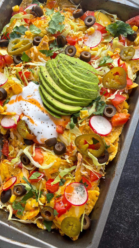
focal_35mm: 29
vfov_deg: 66.1
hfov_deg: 39.9
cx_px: 51
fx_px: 190
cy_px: 126
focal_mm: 5.1
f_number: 1.6
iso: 100
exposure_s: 1/120
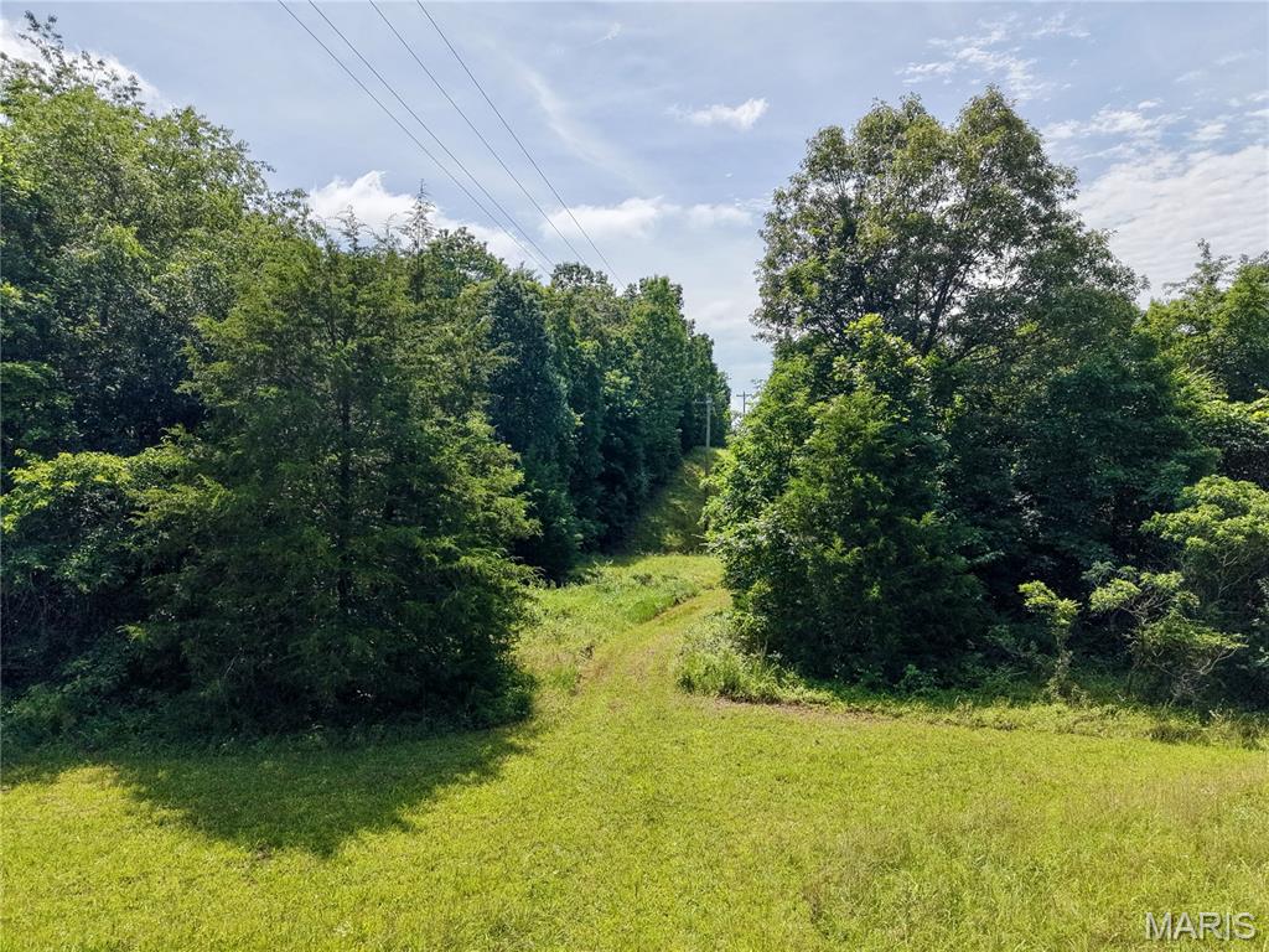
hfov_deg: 71.6
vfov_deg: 56.8
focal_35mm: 24
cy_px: 476
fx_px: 880
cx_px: 634
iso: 400
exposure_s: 1/8000
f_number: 1.8
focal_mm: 8.67
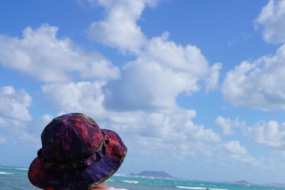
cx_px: 151
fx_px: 515
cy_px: 216
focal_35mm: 65
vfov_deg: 19.9
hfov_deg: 31.0
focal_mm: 16
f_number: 5
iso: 100
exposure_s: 1/1600
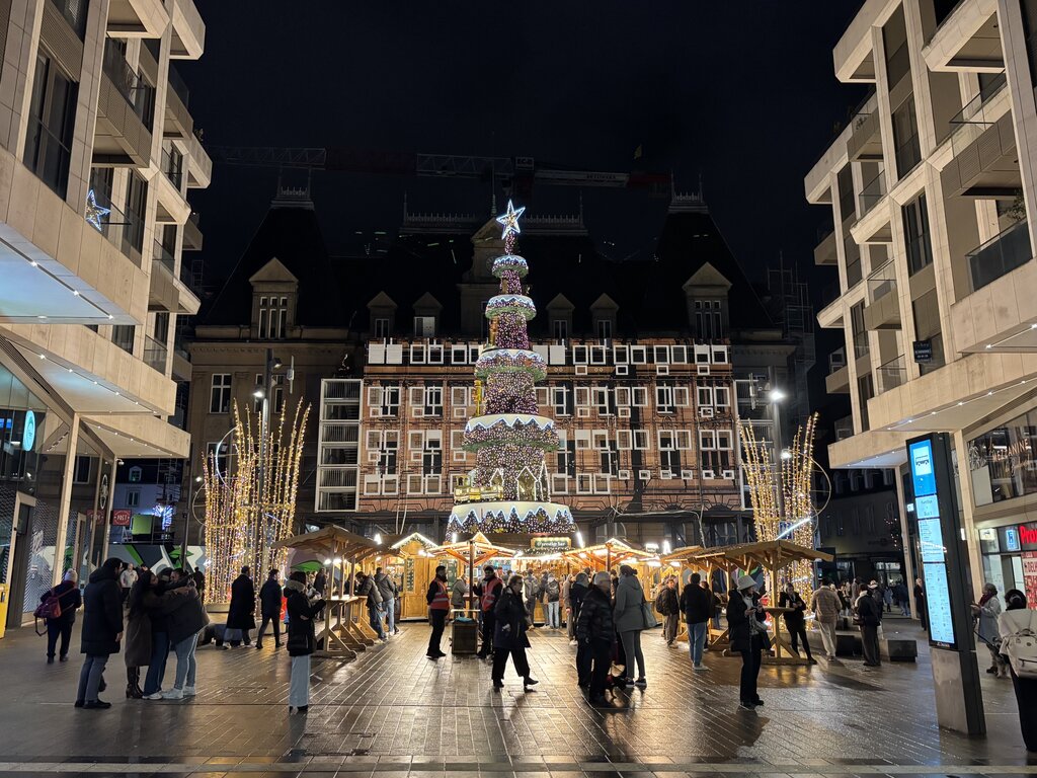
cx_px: 518
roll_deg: +1.9
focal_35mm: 26
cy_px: 389
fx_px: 779
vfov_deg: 53.1
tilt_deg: +11.8
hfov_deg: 67.3
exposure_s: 1/48
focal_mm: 5.96
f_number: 1.6
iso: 400
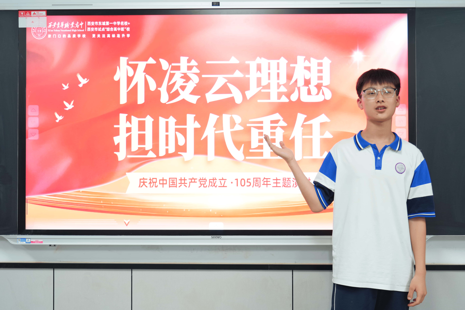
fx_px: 504
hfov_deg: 49.6
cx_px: 232
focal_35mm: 39
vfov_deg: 34.2
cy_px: 155
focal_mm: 39
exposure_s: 1/60
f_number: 4.5
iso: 1000
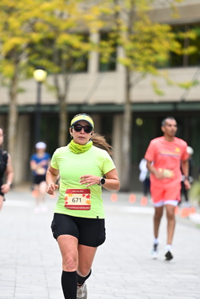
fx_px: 2054
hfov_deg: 5.6
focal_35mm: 247
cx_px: 84
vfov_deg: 8.3
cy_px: 212
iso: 640
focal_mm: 160
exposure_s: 1/2000
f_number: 2.8
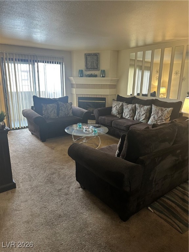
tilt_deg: -13.8
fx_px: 175
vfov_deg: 71.6
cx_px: 94
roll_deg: -1.8
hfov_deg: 56.8
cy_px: 126
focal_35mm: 24
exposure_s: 1/60
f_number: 1.78
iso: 400
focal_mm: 6.86
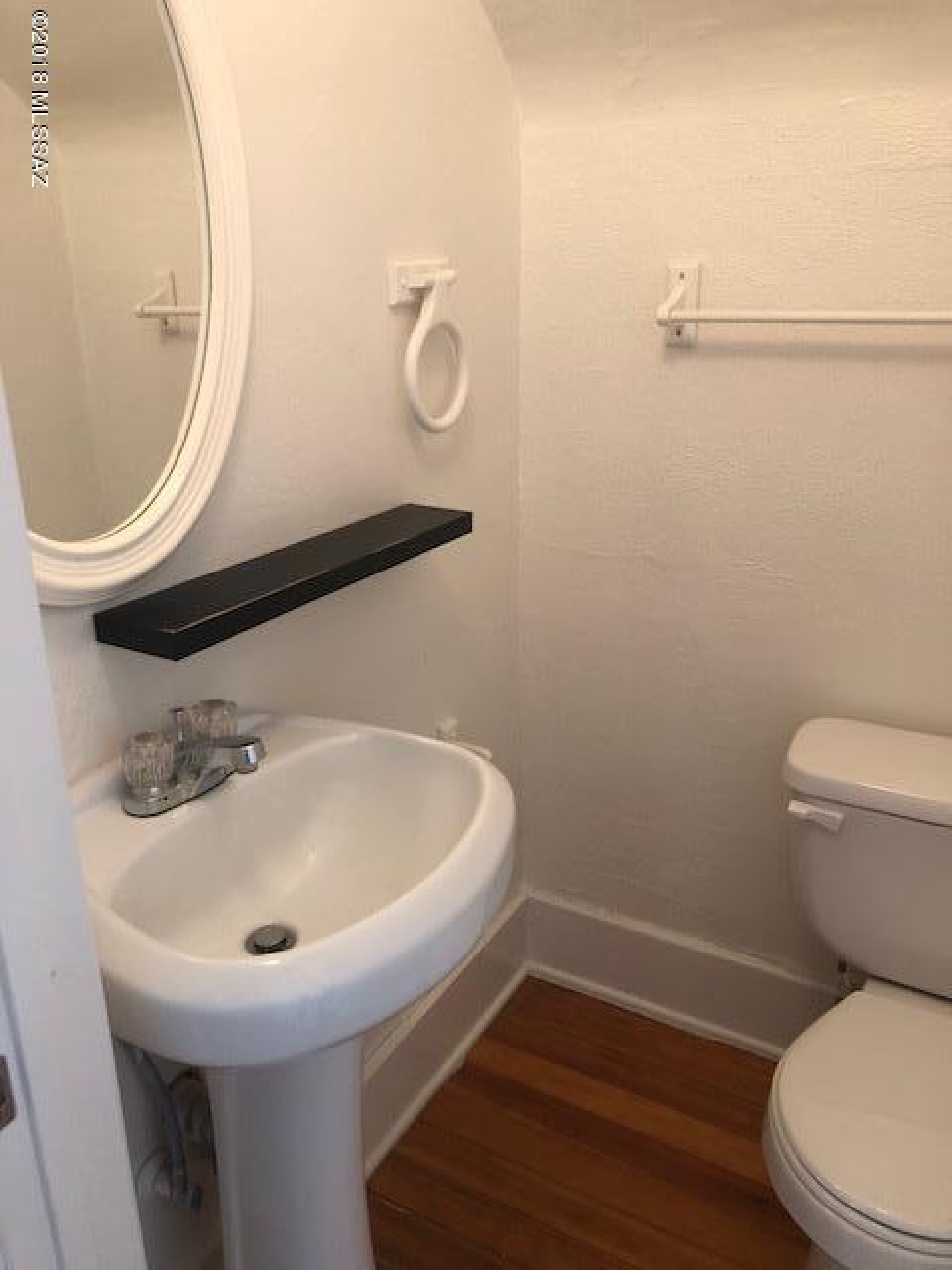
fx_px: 1027
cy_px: 635
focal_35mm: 28
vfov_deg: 63.4
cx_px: 476
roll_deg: +1.5
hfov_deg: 49.7
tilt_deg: -18.7
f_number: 1.8
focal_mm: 4
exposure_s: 1/15
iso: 50
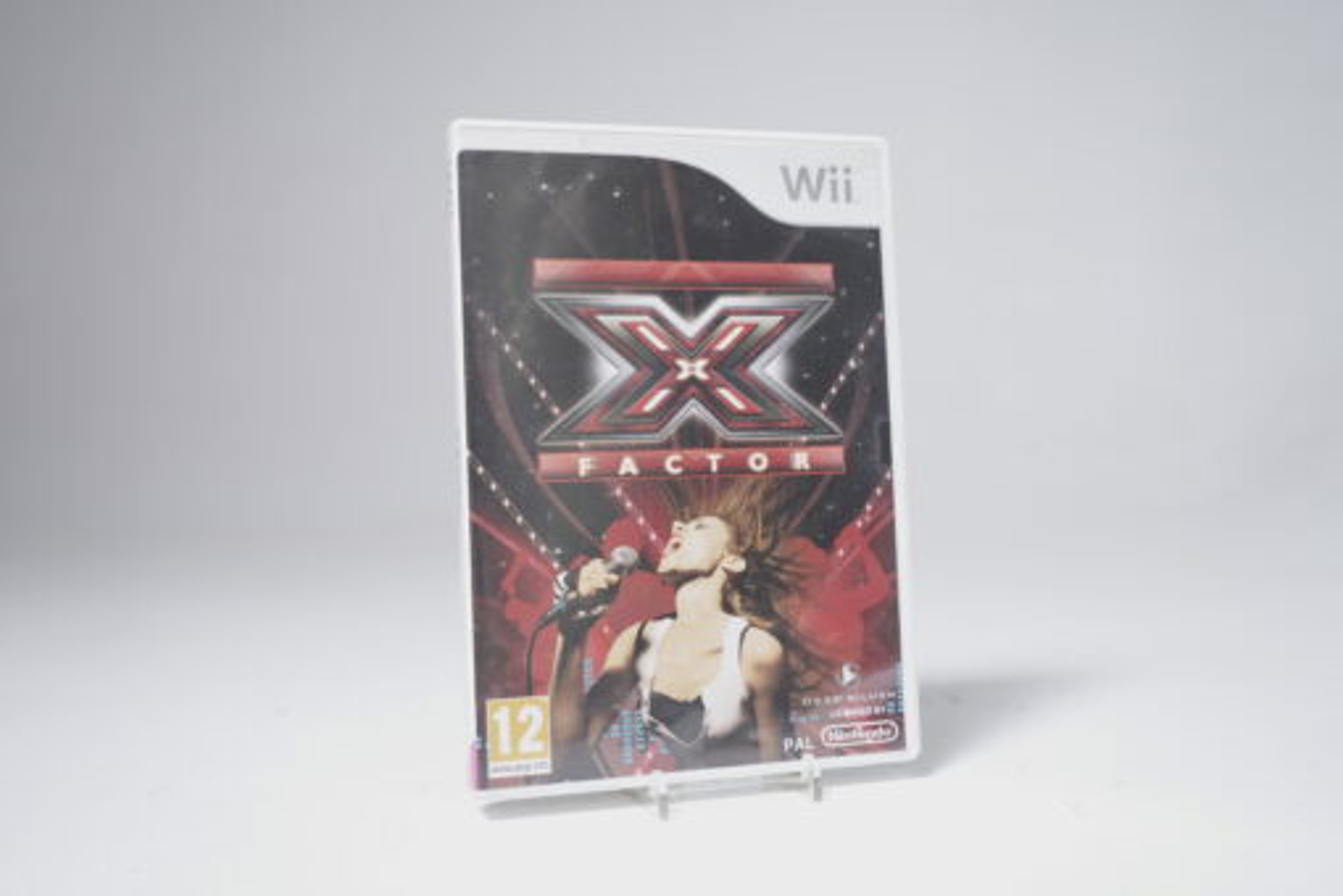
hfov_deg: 53.1
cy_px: 448
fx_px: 1343
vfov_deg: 36.9
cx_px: 672
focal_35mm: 36
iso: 125
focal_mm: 36
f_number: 5.6
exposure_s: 1/3
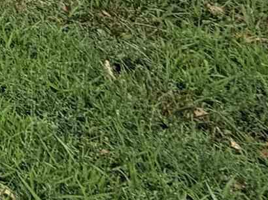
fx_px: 812
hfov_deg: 10.2
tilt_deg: -3.1
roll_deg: +1.4
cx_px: -622
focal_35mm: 105
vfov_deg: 10.1
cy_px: -410
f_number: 2.2
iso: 50
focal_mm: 2.22
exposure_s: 1/342
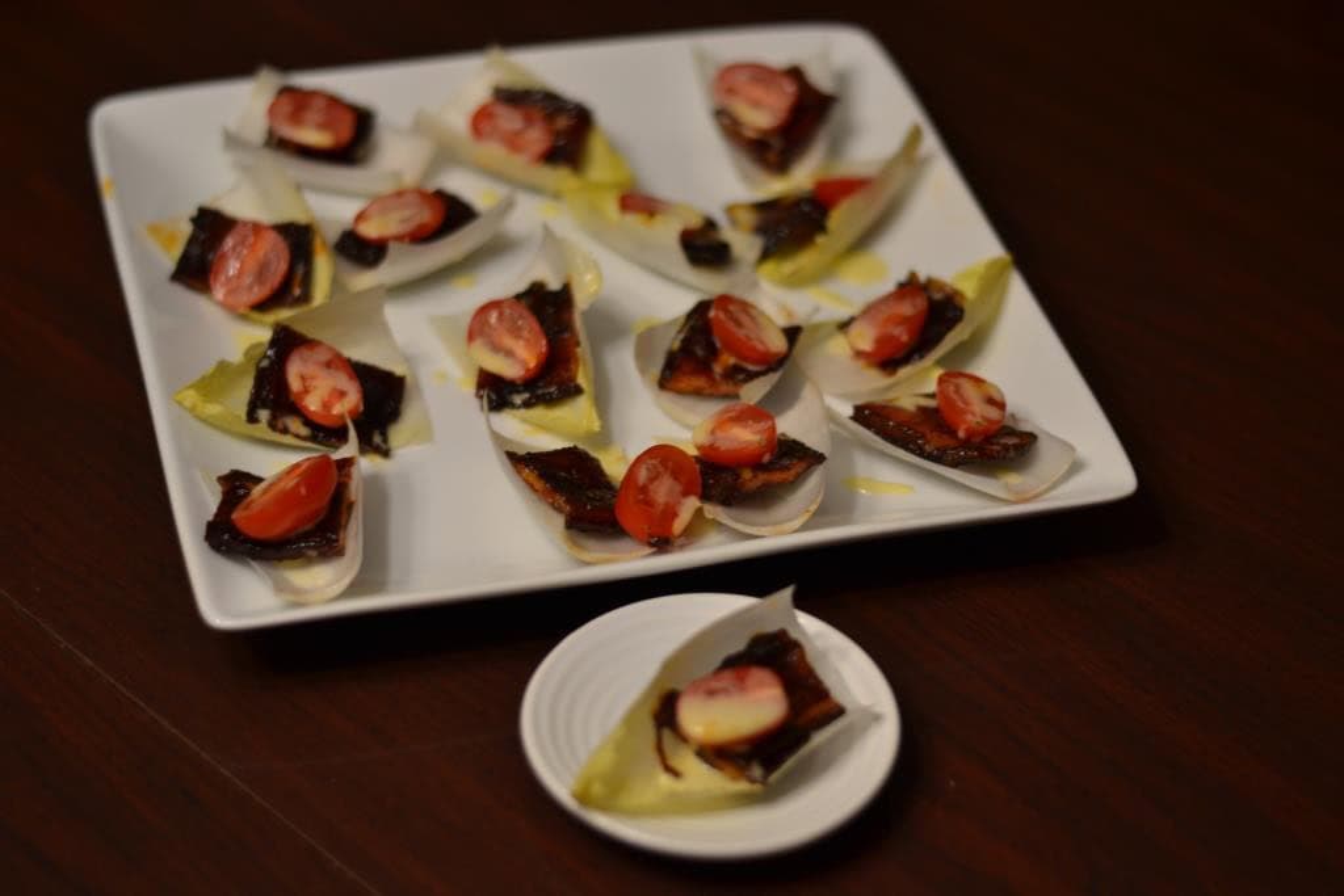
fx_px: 2800
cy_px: 448
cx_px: 672
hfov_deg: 27.0
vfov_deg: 18.2
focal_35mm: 75
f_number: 1.8
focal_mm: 50
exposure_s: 1/60
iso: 100
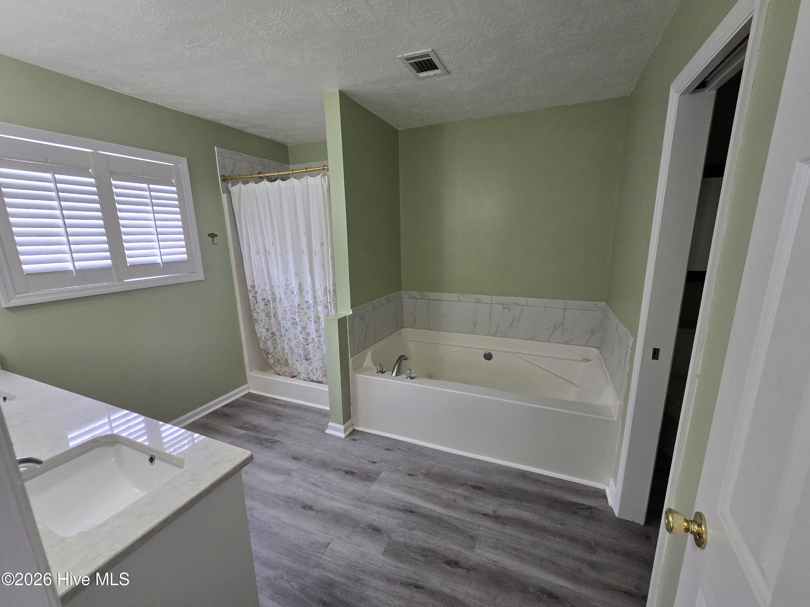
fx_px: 304
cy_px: 304
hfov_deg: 106.2
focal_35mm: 13
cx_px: 405
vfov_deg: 89.9
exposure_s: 1/60
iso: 200
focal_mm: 2.2
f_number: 2.2
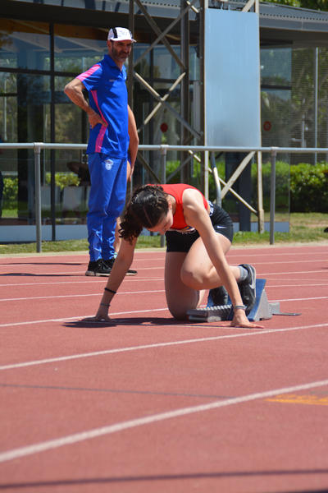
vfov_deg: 11.4
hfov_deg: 7.6
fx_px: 2460
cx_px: 164
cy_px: 246
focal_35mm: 180
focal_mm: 120
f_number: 6
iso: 400
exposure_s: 1/1600
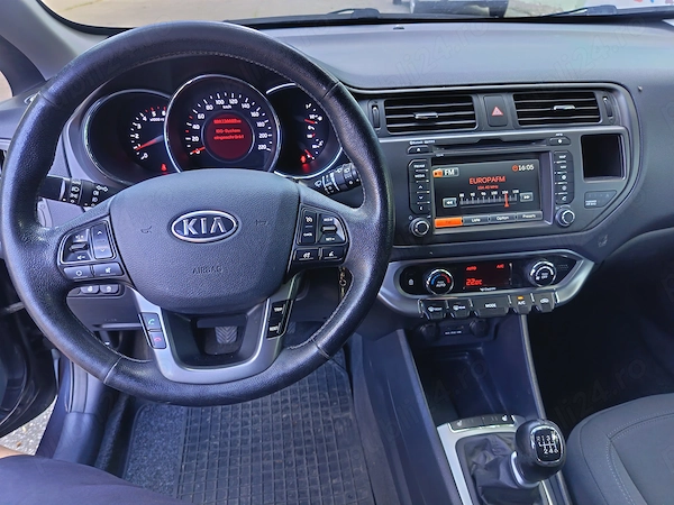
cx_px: 337
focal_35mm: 24
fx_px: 467
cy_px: 252
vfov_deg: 56.8
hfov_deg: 71.6
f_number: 1.75
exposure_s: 1/33.3
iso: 650
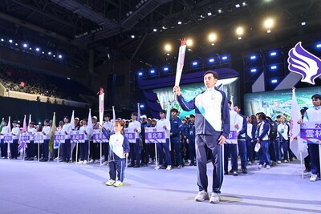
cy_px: 107
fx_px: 268
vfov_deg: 43.6
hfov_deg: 61.9
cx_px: 160
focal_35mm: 30
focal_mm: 30
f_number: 4.5
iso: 900
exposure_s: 1/125
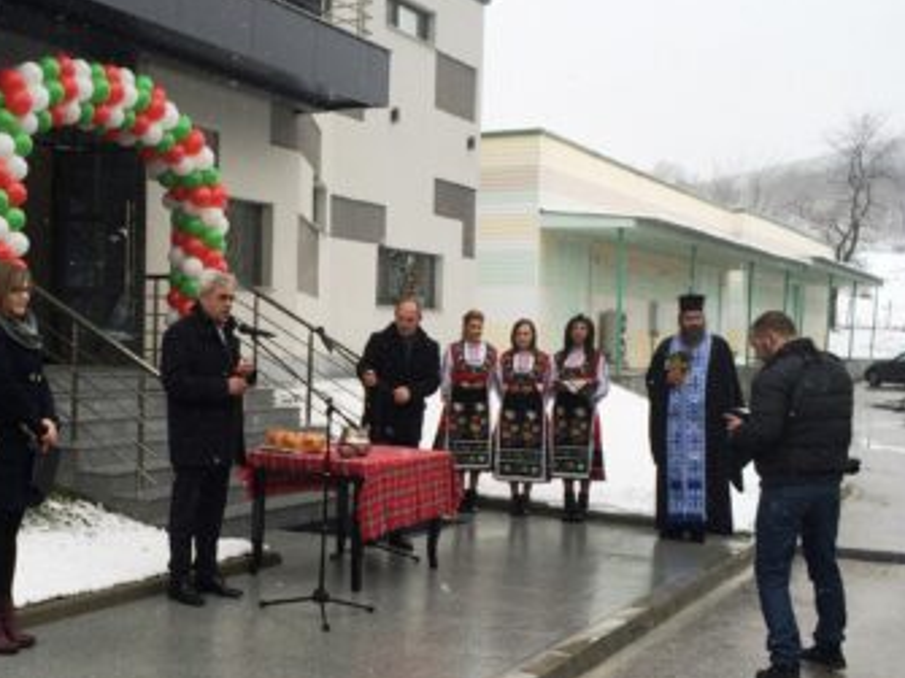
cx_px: 254
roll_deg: -0.4
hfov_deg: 36.2
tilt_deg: -3.5
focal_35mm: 52
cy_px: 419
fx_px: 1359
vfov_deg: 27.9
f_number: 2.2
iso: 32
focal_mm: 4.15
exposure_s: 1/933
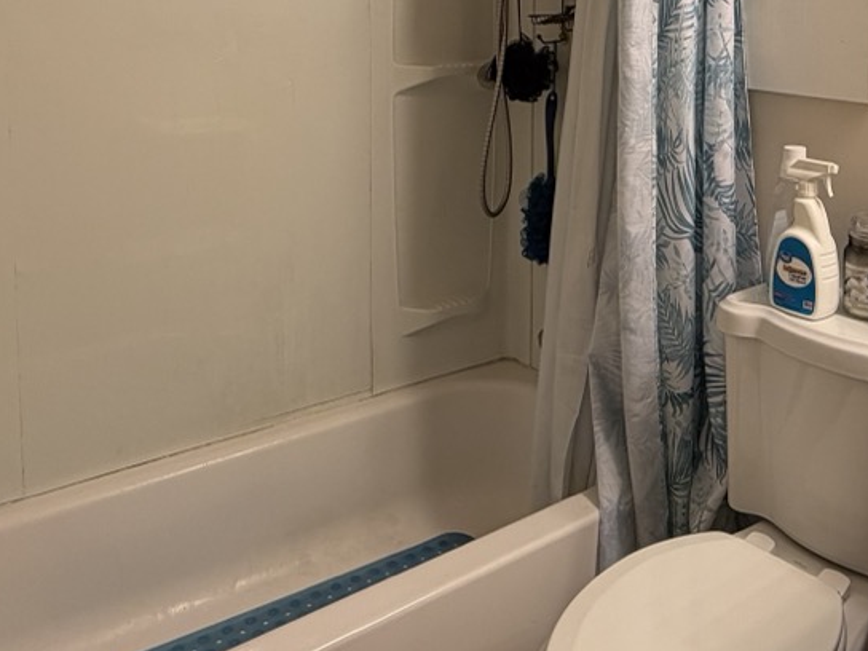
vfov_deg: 37.7
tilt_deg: -6.1
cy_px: 97
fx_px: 903
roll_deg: -1.1
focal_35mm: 36
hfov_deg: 49.0
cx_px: 665
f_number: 2.2
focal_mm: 2.22
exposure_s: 1/120
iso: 100
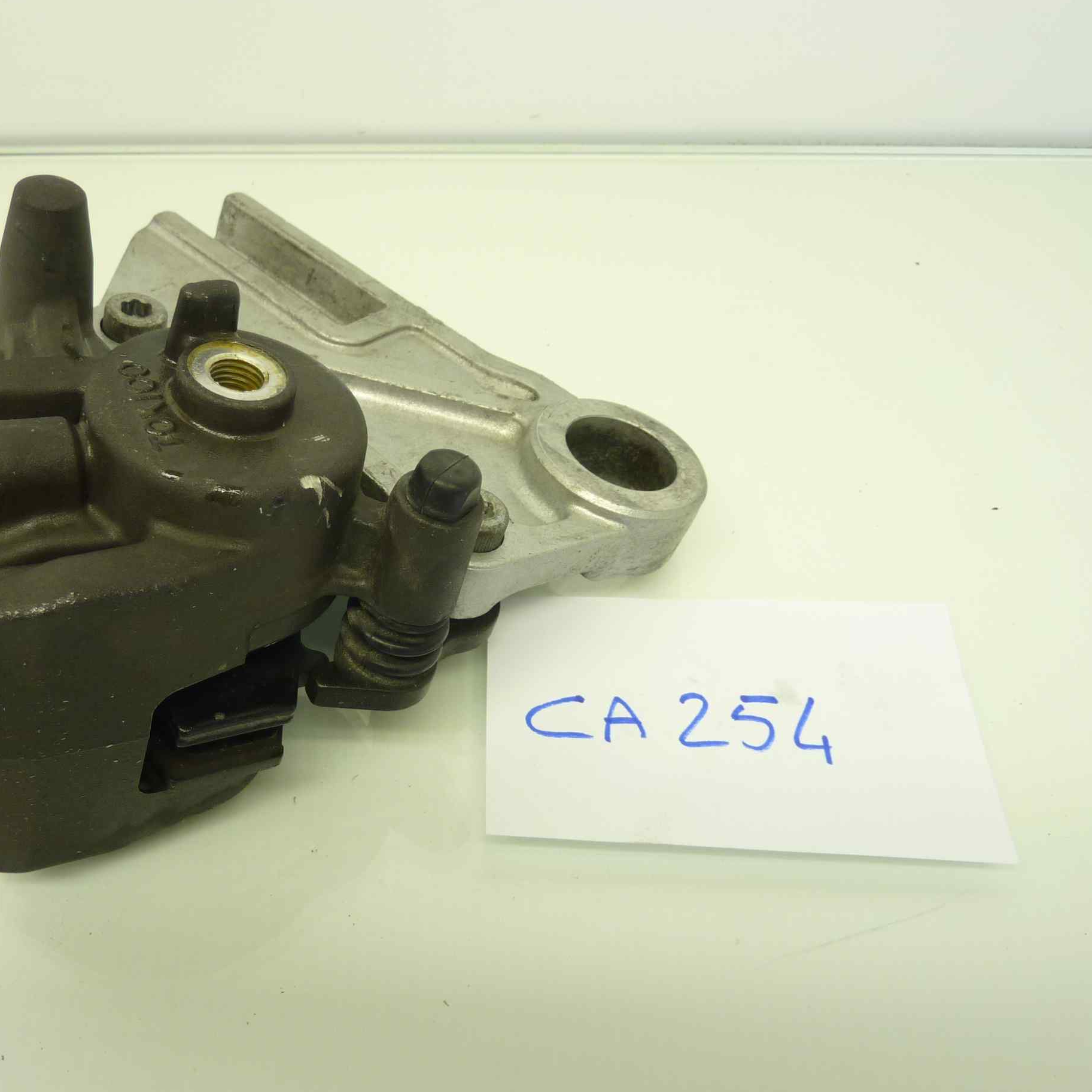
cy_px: 549
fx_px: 1106
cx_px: 400
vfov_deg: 52.5
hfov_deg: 51.9
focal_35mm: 31
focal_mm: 4.1
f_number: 3.3
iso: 80
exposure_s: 1/25
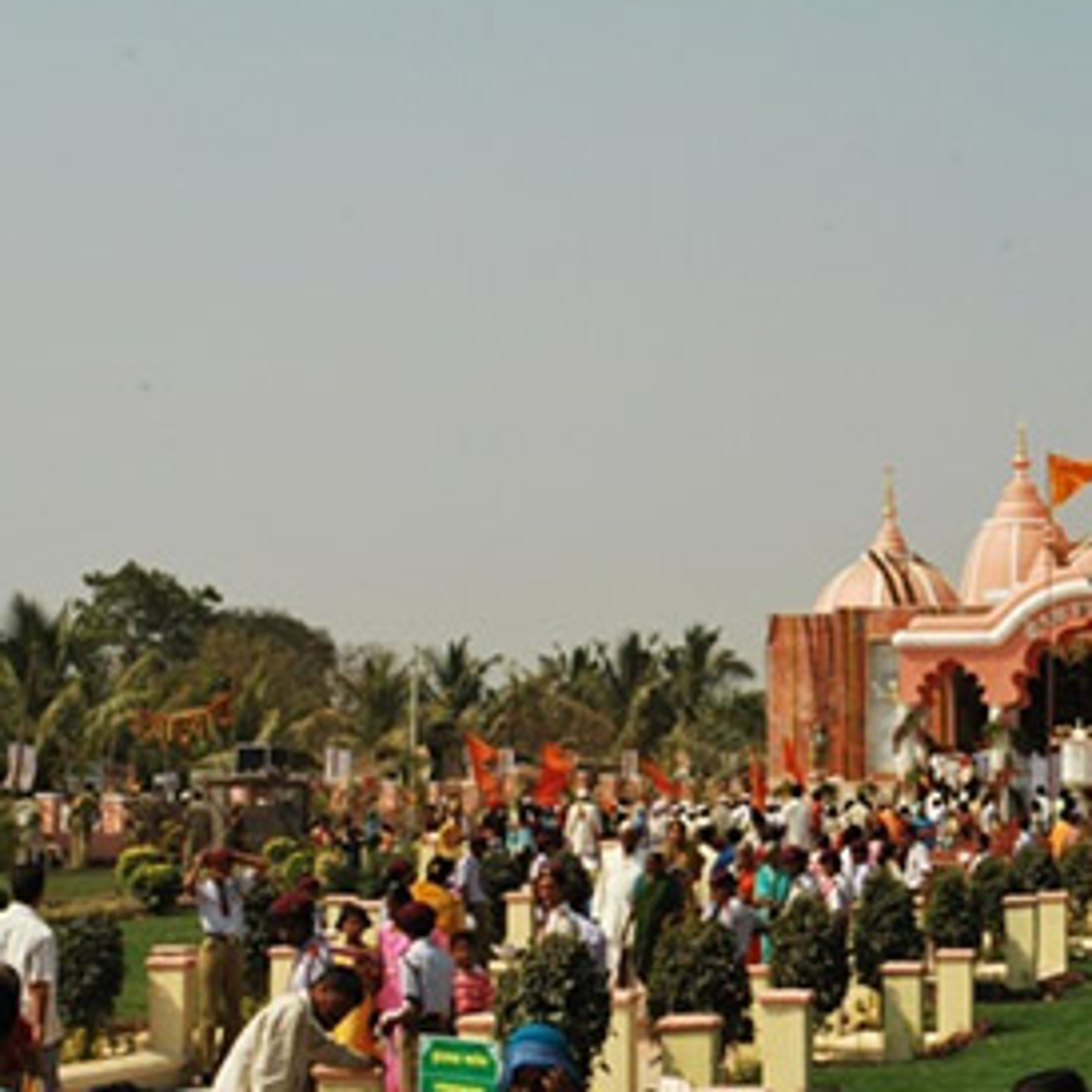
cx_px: 785
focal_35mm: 88
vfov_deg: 19.7
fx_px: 3141
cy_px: 578
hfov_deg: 19.6
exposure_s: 1/160
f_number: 16
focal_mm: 42
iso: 200
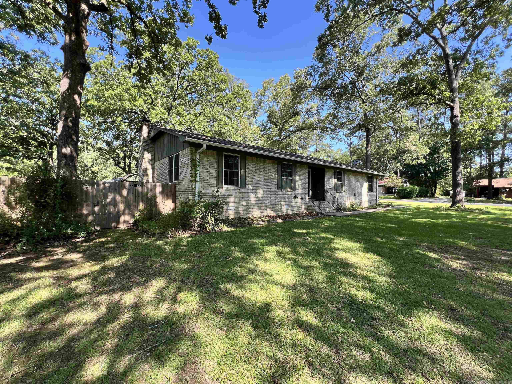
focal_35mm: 13
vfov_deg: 89.9
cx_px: 256
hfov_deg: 106.2
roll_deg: -0.7
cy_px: 192
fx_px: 192
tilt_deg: -0.1
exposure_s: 1/177
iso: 32
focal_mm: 1.57
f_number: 1.8
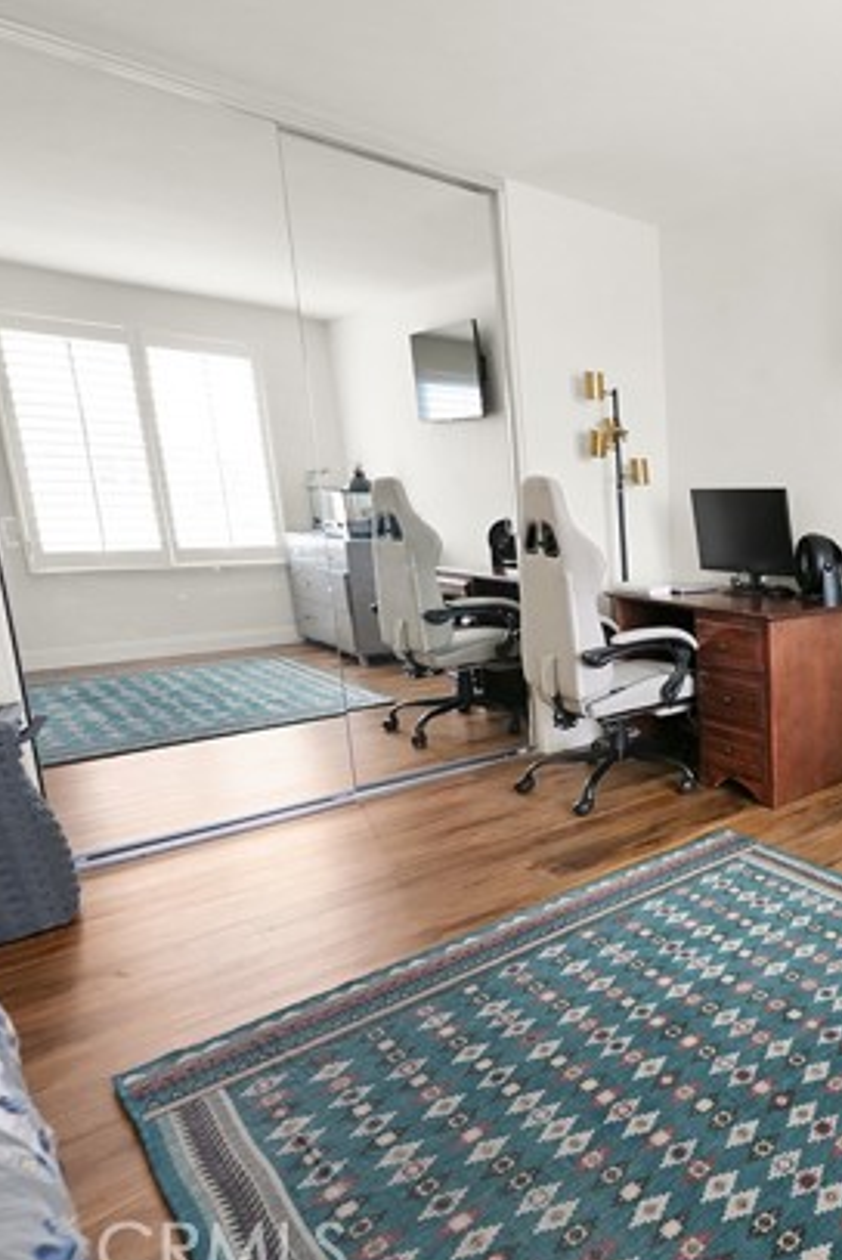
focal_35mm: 22
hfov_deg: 42.4
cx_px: 963
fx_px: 770
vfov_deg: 78.5
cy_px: 633
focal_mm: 14
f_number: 8
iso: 400
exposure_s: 1/6
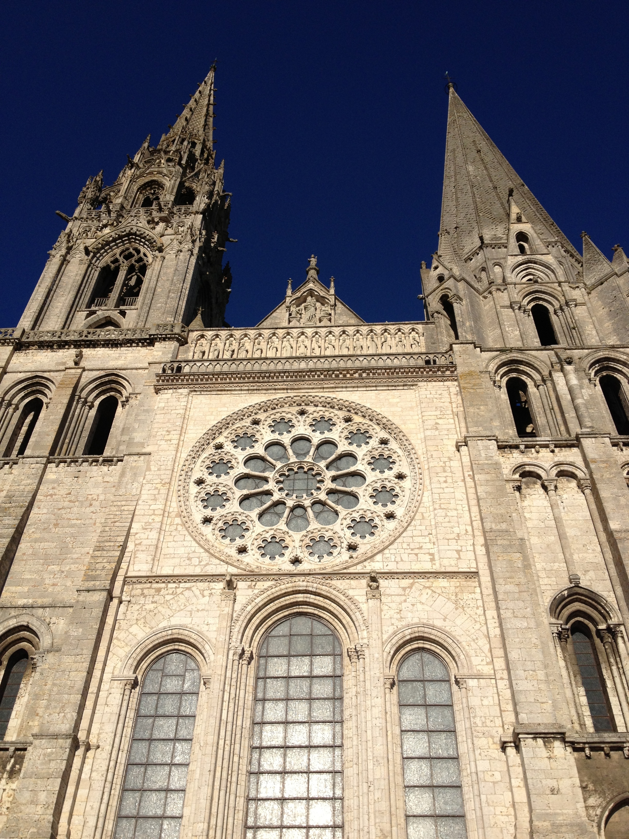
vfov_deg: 52.6
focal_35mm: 35
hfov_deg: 40.7
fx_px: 848
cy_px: 420
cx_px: 314
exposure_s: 1/3460
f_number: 2.4
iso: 50
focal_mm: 4.28
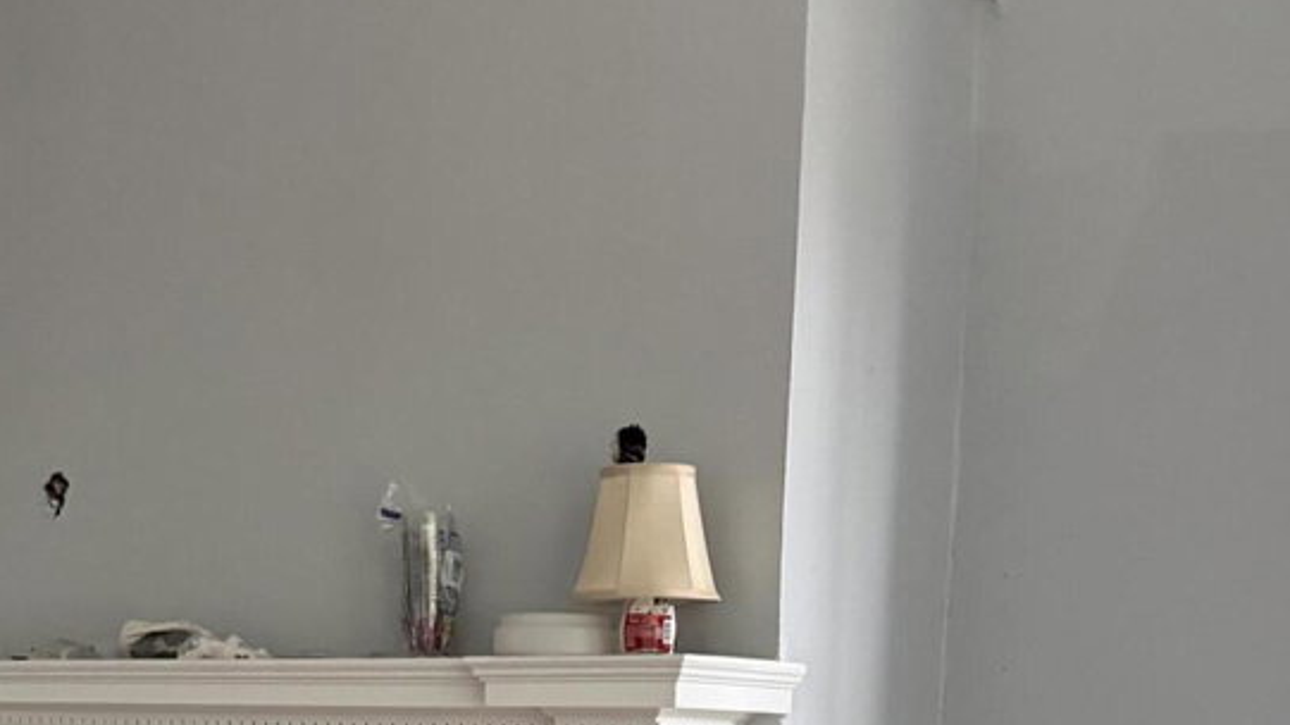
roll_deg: -2.6
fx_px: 1983
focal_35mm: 58
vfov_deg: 19.0
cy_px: 980
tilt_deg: -5.3
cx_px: 494
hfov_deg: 35.9
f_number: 1.78
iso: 800
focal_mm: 6.76
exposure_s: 1/48
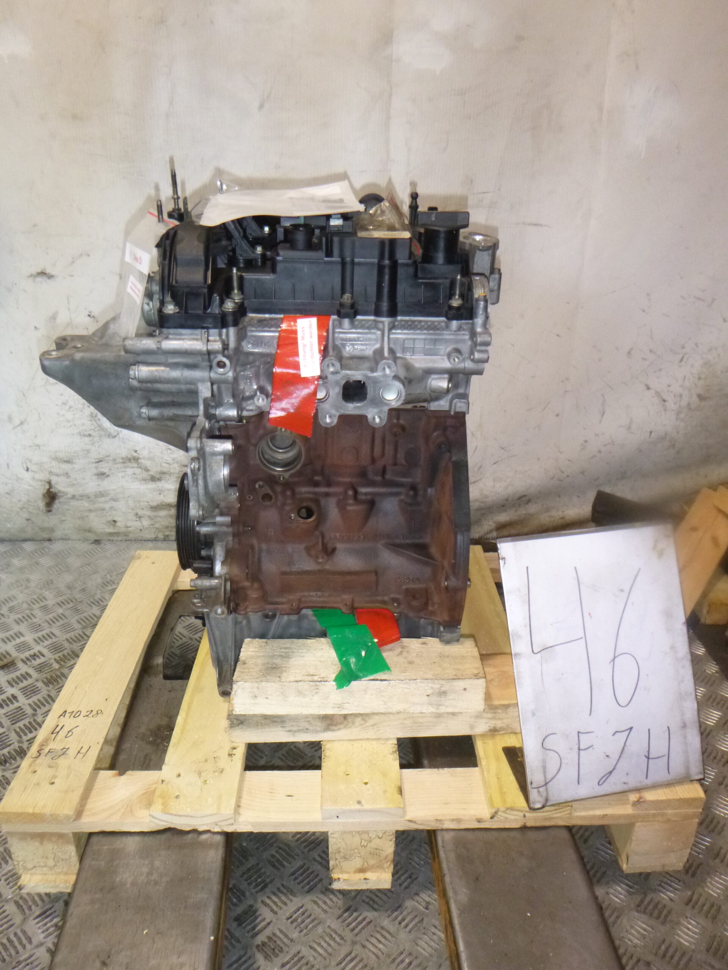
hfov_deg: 54.9
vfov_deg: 69.4
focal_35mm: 25
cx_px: 364
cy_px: 485
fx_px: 701
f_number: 3.9
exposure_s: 1/60
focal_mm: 4.5
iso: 320
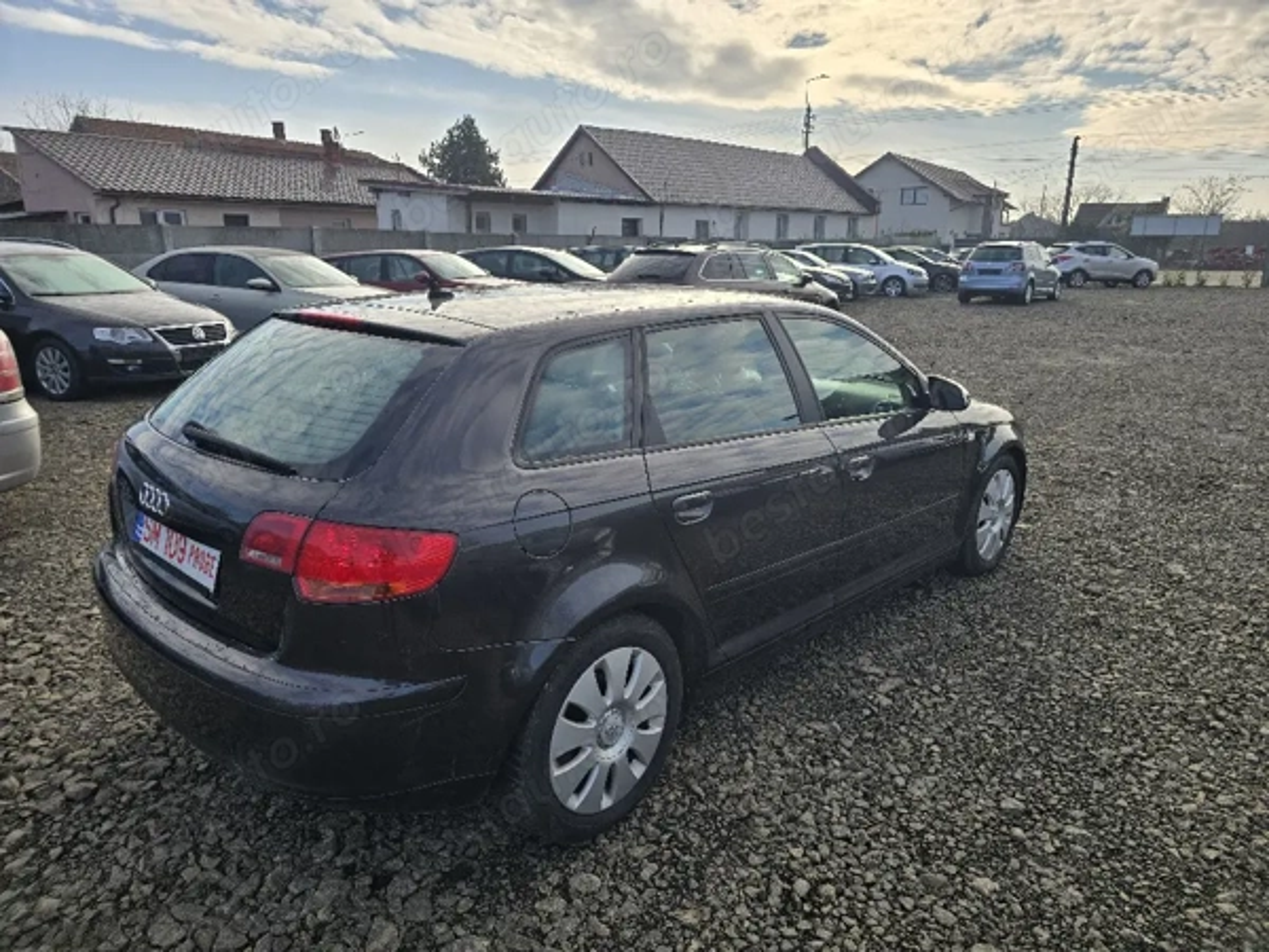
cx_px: 634
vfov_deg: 58.9
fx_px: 843
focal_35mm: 23
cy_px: 476
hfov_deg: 73.9
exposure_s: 1/1250
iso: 12
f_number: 1.7
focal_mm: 6.3
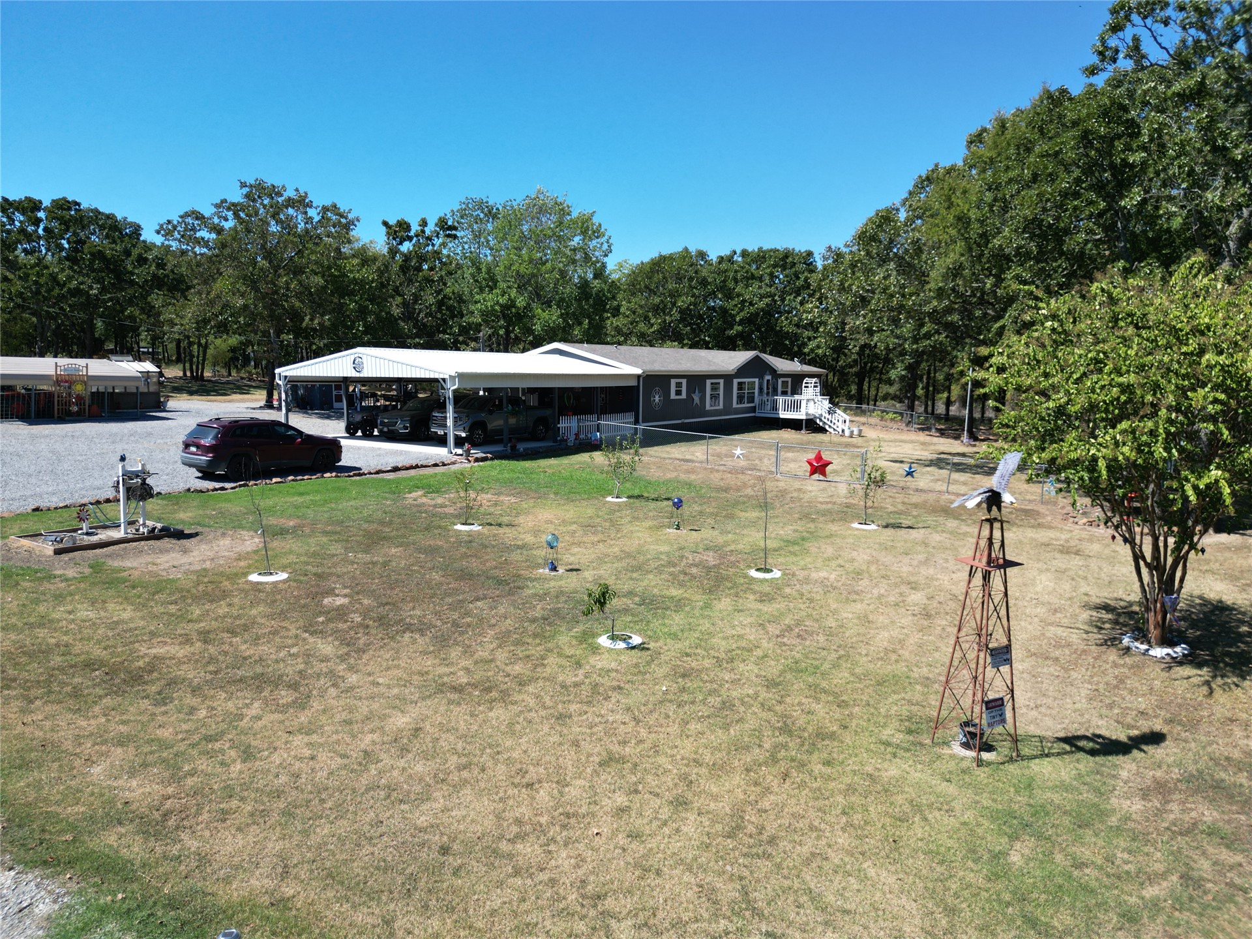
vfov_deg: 56.8
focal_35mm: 24
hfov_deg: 71.6
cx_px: 626
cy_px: 470
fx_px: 868
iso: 100
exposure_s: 1/2000
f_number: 1.7
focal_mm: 6.72
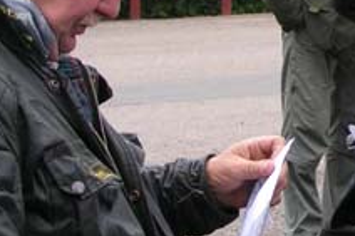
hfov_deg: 12.1
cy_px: -50
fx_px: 1655
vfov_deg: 8.1
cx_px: 385
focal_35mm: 168
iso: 50
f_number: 4.5
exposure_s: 1/125
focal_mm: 8.7
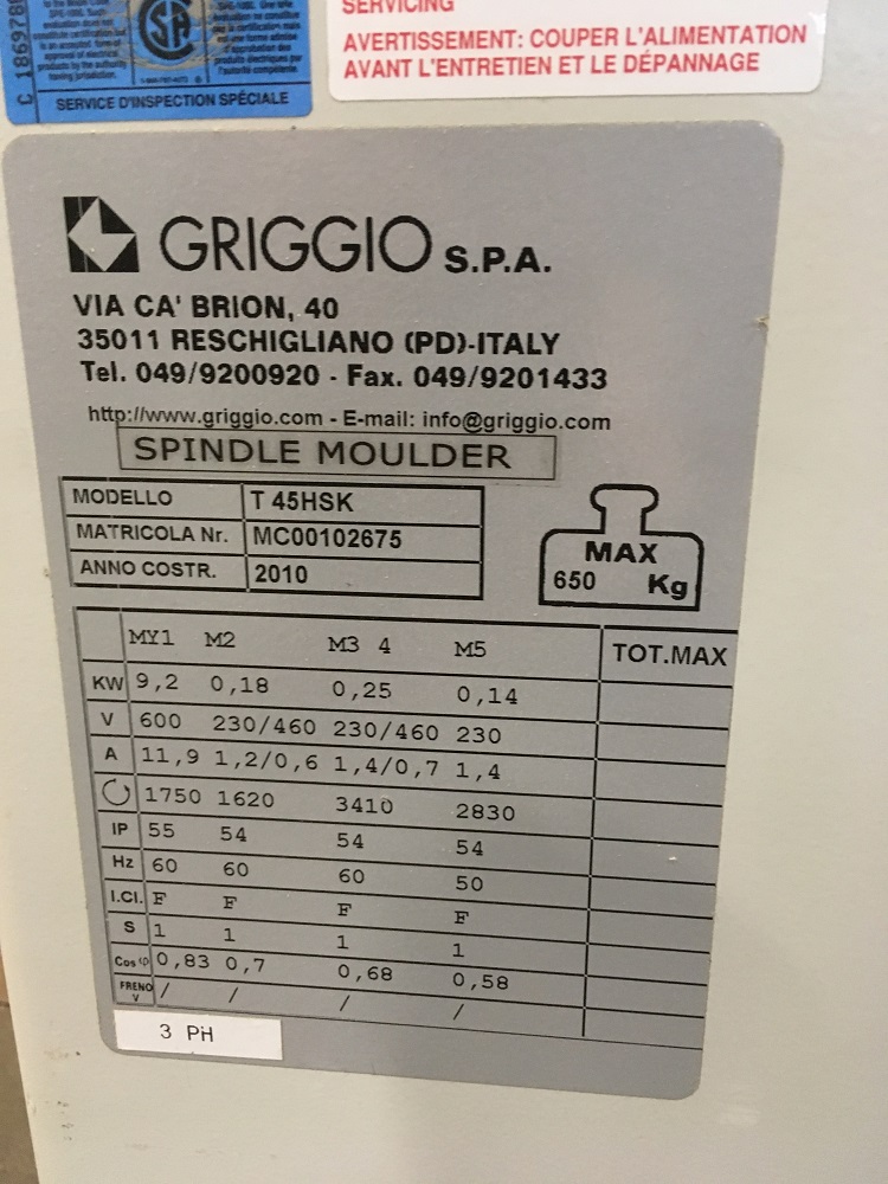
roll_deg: -0.3
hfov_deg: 48.2
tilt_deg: -18.5
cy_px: 592
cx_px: 444
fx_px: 992
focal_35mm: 29
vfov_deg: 61.7
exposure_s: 1/24
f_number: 2.2
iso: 200
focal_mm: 4.15
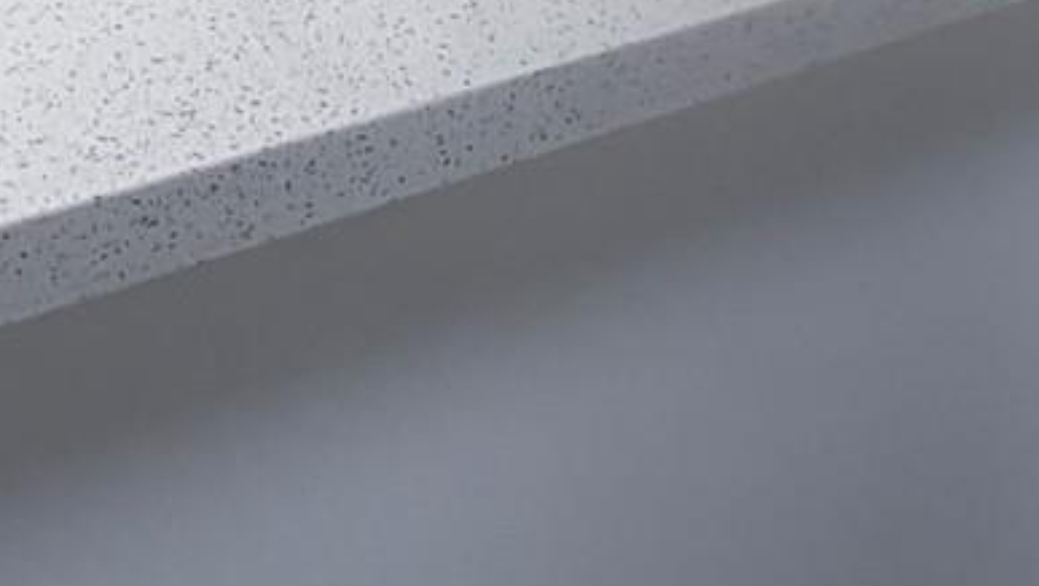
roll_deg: -2.9
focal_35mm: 63
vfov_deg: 14.7
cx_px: 193
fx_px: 1736
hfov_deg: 32.3
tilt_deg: -3.4
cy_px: -685
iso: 100
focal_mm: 2.22
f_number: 2.2
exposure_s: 1/120
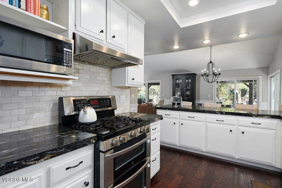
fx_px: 117
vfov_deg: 77.3
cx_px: 141
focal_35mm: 15
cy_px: 94
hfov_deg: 100.4
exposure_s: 1/10
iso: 400
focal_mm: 15
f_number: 7.1
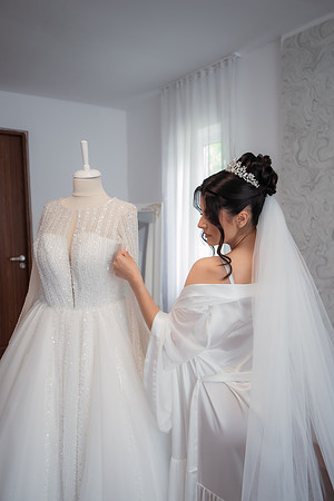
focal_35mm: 30
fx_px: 417
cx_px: 167
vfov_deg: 61.9
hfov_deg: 43.6
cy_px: 250
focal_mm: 30
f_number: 2.8
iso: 1250
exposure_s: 1/250
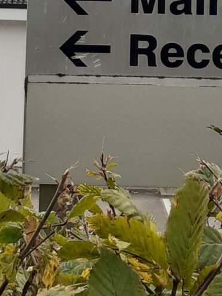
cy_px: -18
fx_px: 1180
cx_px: 87
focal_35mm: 138
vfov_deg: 14.0
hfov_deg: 10.7
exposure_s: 1/1410
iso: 40
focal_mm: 3.6
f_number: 1.9
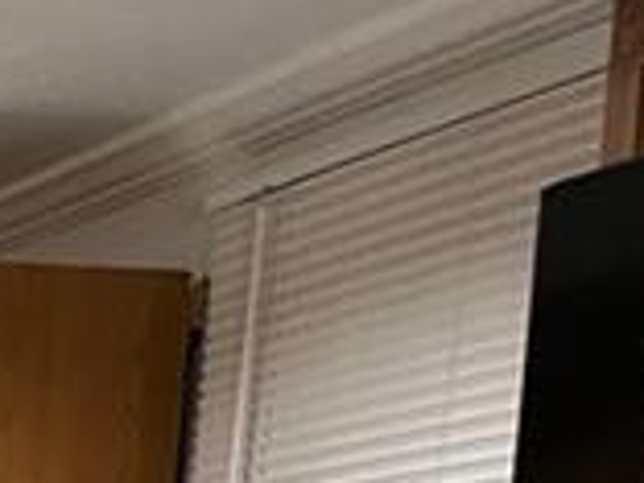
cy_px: 1148
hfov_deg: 12.1
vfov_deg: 9.8
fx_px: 2474
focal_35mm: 133
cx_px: -879
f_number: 1.6
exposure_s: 1/60
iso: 320
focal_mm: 5.1
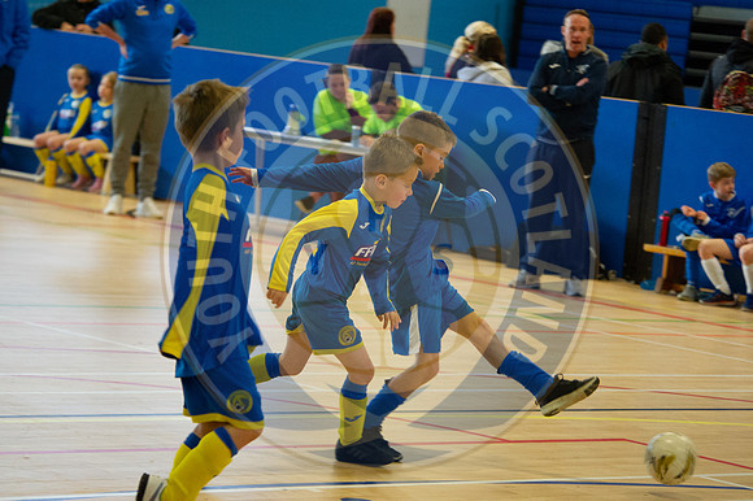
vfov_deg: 9.5
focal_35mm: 145
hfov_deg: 14.2
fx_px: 3031
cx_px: 376
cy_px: 250
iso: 8000
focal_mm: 145
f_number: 5.6
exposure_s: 1/320
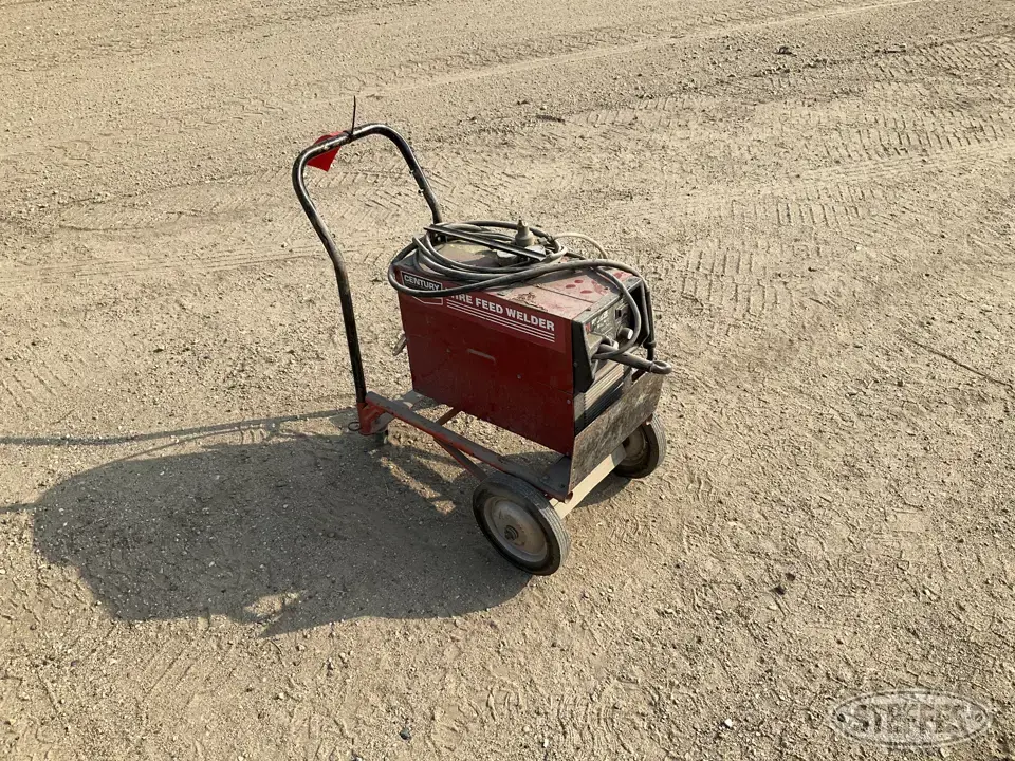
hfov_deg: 61.7
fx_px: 850
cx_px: 508
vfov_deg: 48.2
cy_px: 380
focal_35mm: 29
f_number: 1.8
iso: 25
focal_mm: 3
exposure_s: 1/1490
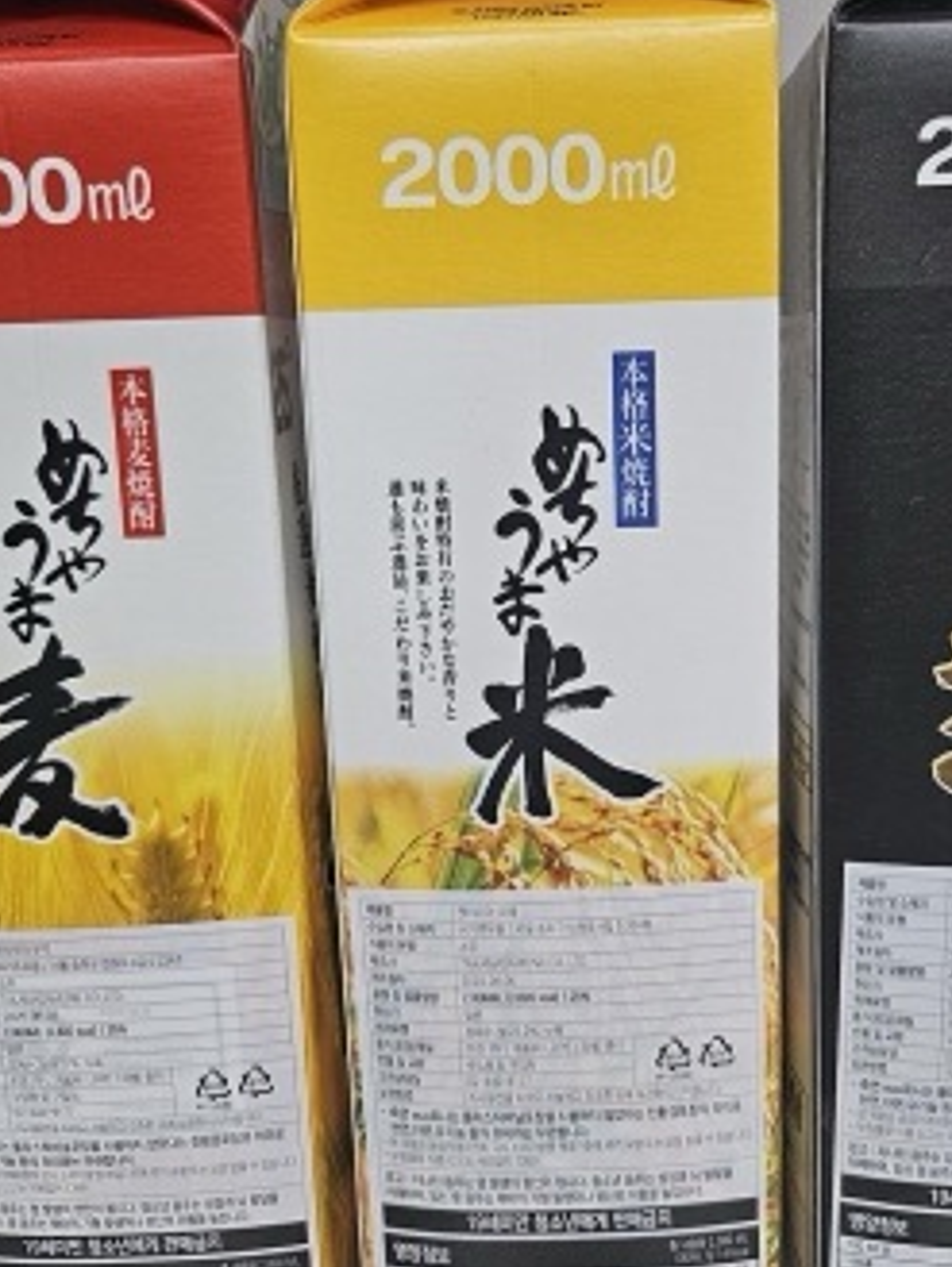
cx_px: 567
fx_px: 1283
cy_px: 612
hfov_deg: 40.6
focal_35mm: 35
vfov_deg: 52.6
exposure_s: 1/120
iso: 400
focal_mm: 5
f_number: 1.8
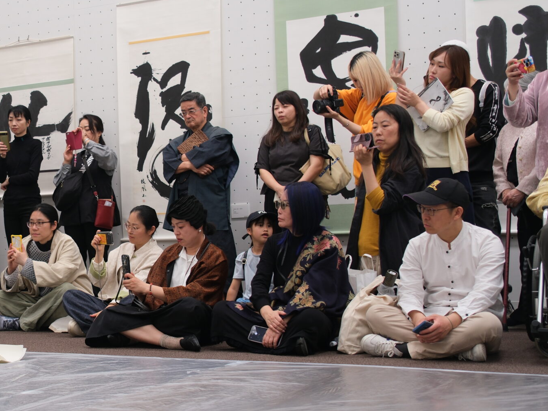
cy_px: 222
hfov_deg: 28.9
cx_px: 45
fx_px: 1013
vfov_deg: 22.9
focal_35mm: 64
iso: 250
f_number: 2.8
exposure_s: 1/52
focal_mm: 23.5
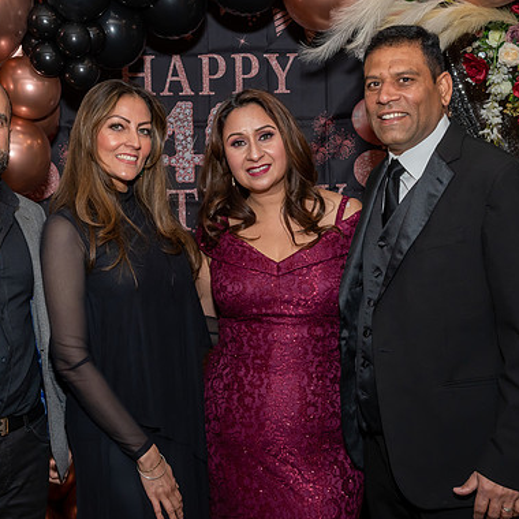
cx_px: 182
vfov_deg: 30.0
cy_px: 227
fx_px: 967
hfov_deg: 29.9
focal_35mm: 57
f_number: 9
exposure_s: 1/250
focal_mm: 26
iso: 640
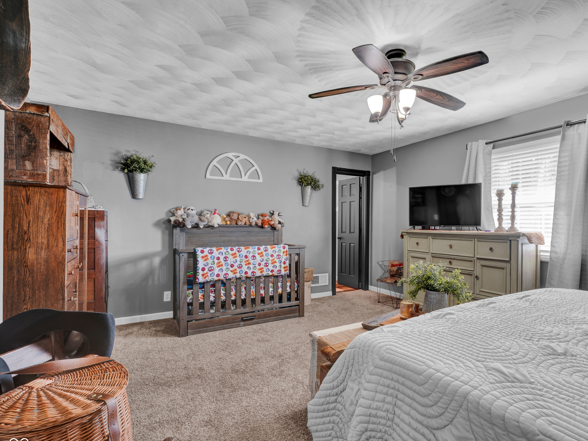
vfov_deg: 71.6
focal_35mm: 18
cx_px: 343
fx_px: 306
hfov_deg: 87.0
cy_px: 229
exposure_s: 1.6
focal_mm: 16
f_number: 8
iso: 100
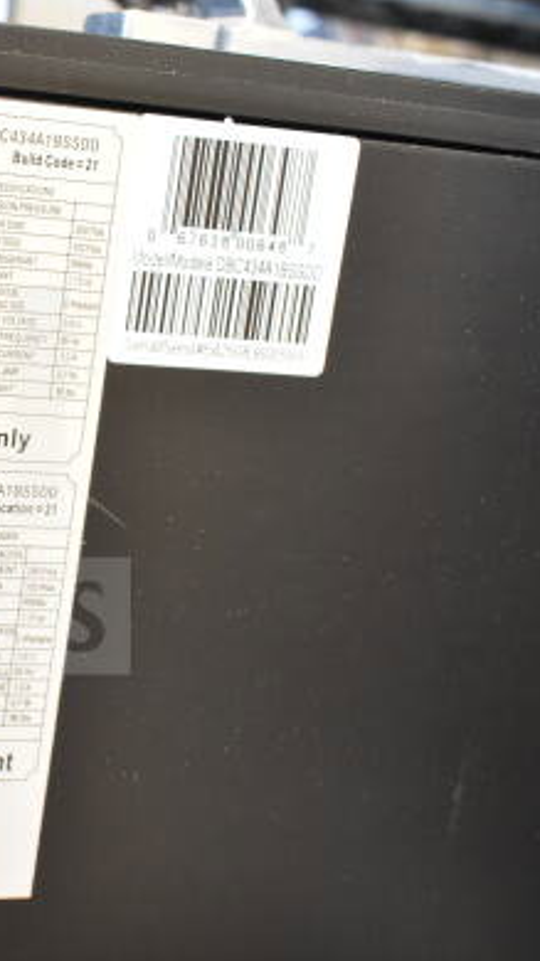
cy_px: 479
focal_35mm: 59
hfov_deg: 19.0
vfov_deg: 35.5
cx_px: -148
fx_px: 1504
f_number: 4
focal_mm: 24
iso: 1600
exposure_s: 1/40
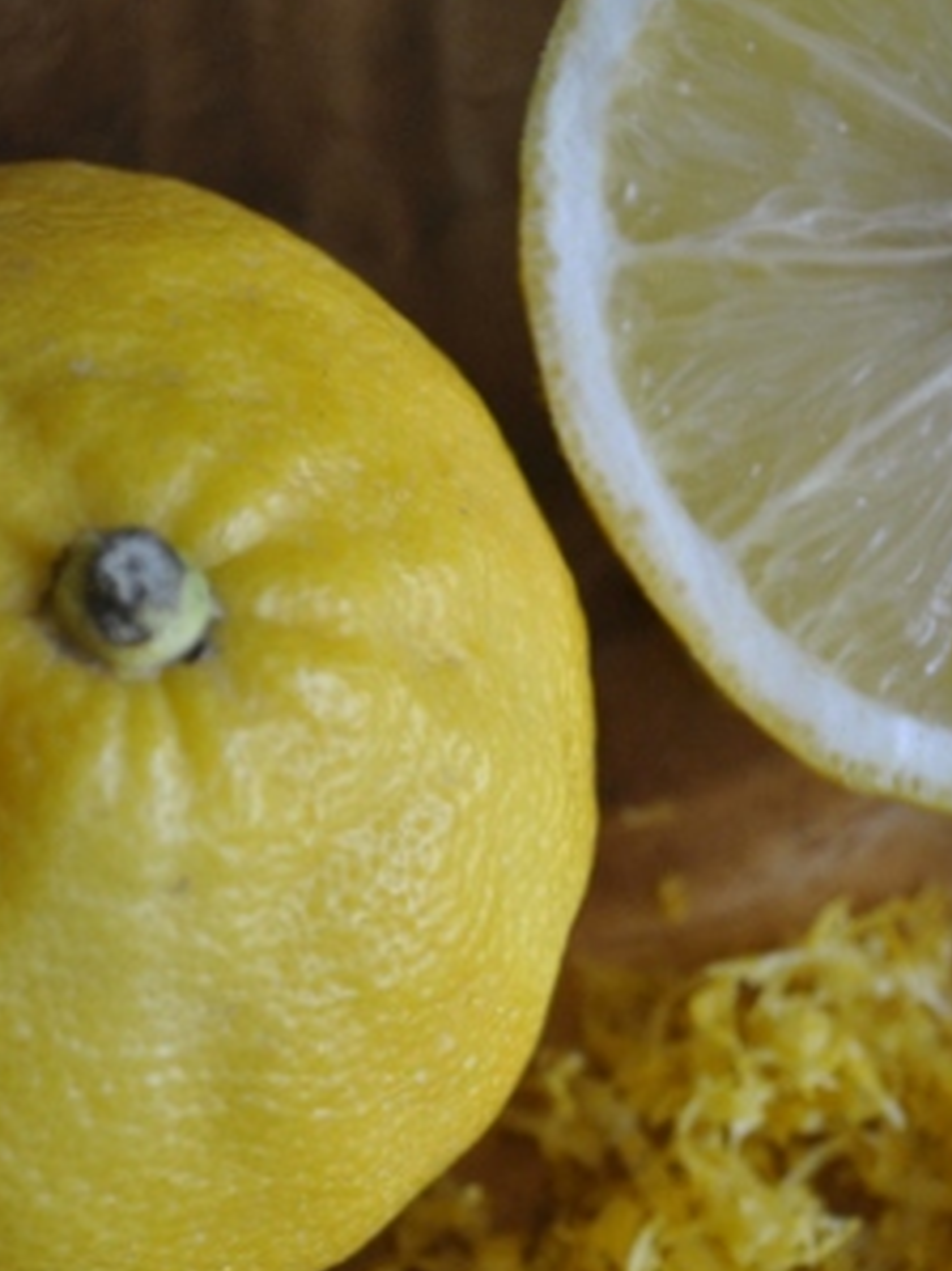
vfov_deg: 17.6
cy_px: 744
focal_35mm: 112
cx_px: 659
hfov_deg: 13.2
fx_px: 4110
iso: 500
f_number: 5
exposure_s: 1/30
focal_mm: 38
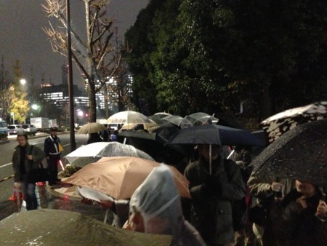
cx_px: 164
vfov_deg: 43.0
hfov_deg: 55.3
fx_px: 312
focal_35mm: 33
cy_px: 123
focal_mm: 4.13
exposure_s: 1/17
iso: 1600
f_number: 2.4
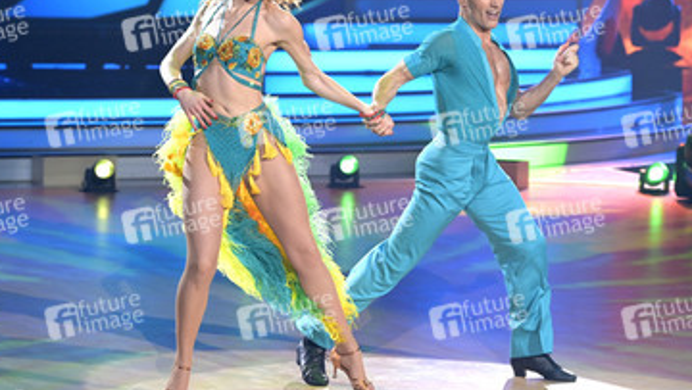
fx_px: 3250
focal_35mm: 177
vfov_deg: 6.9
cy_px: 173
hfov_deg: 12.2
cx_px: 312
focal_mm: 135
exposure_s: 1/500
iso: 6400
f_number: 5
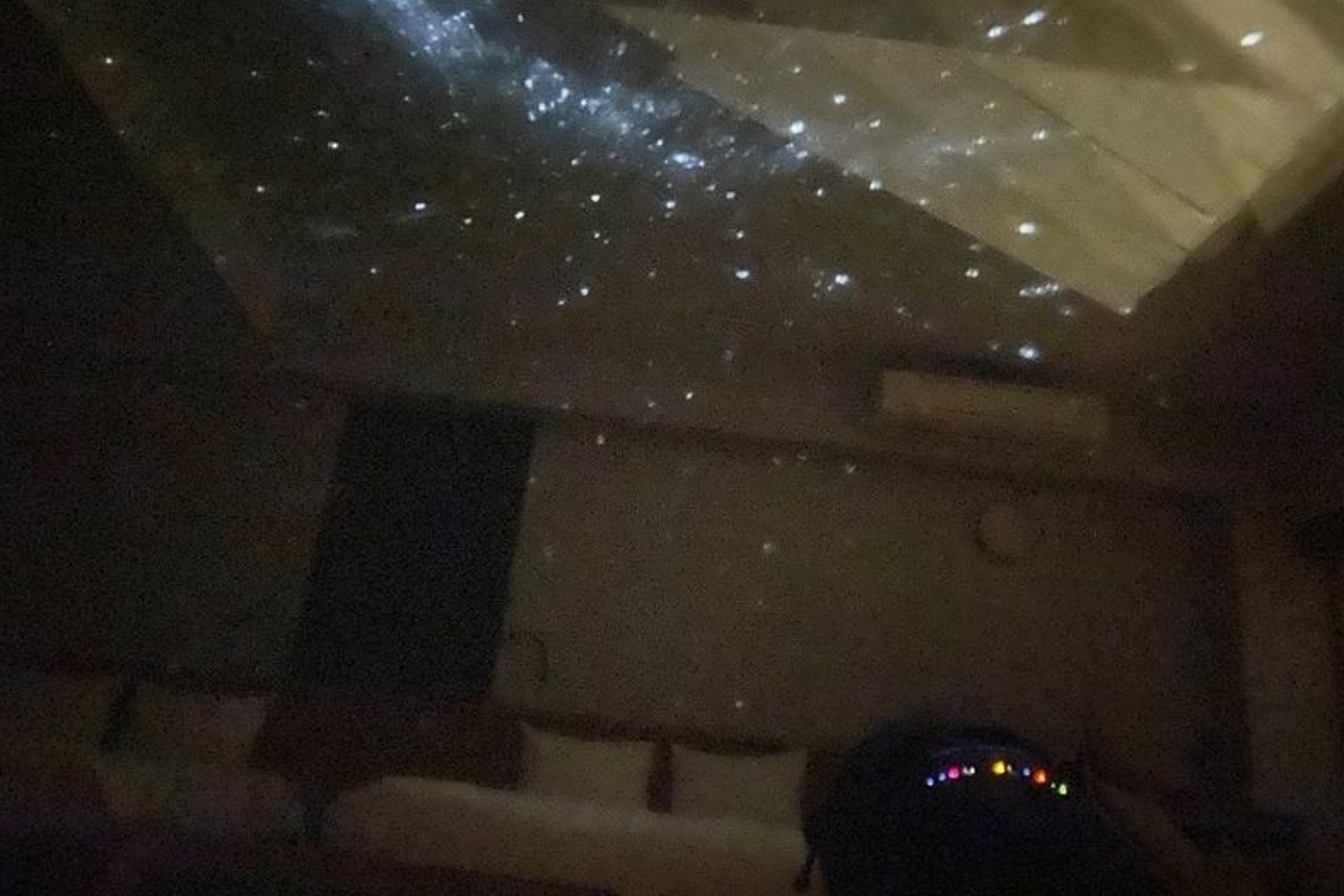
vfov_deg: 46.4
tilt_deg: +19.5
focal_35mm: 28
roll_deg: -7.3
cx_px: 667
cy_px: 434
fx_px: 1045
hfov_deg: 65.5
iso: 8000
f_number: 1.8
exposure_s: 1.1
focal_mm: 4.25
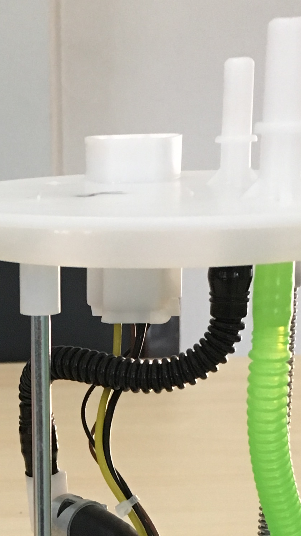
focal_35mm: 85
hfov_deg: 13.9
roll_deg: +3.1
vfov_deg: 24.0
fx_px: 1206
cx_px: -30
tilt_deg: -21.2
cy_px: 526
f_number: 2.2
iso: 160
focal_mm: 4.15
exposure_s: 1/33
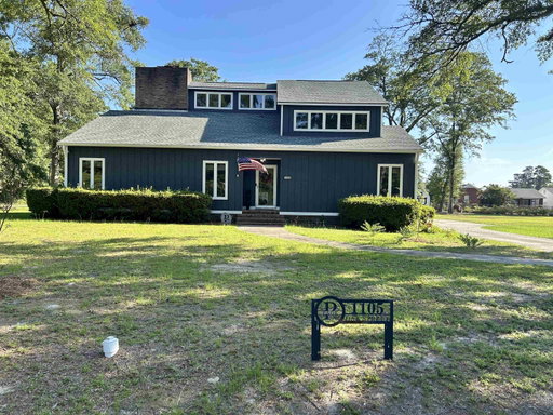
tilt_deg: -1.8
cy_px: 208
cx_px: 276
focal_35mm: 26
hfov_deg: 67.3
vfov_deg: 53.1
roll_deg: -0.7
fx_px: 415
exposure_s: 1/1029
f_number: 1.5
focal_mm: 5.7
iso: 50
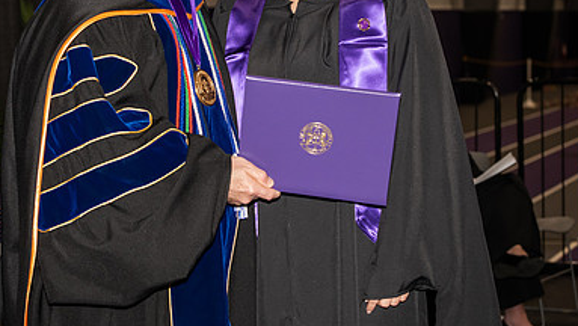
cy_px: 66
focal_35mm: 111
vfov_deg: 10.9
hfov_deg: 19.2
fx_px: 1702
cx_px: 216
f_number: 5.6
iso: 1000
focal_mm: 70
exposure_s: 1/200
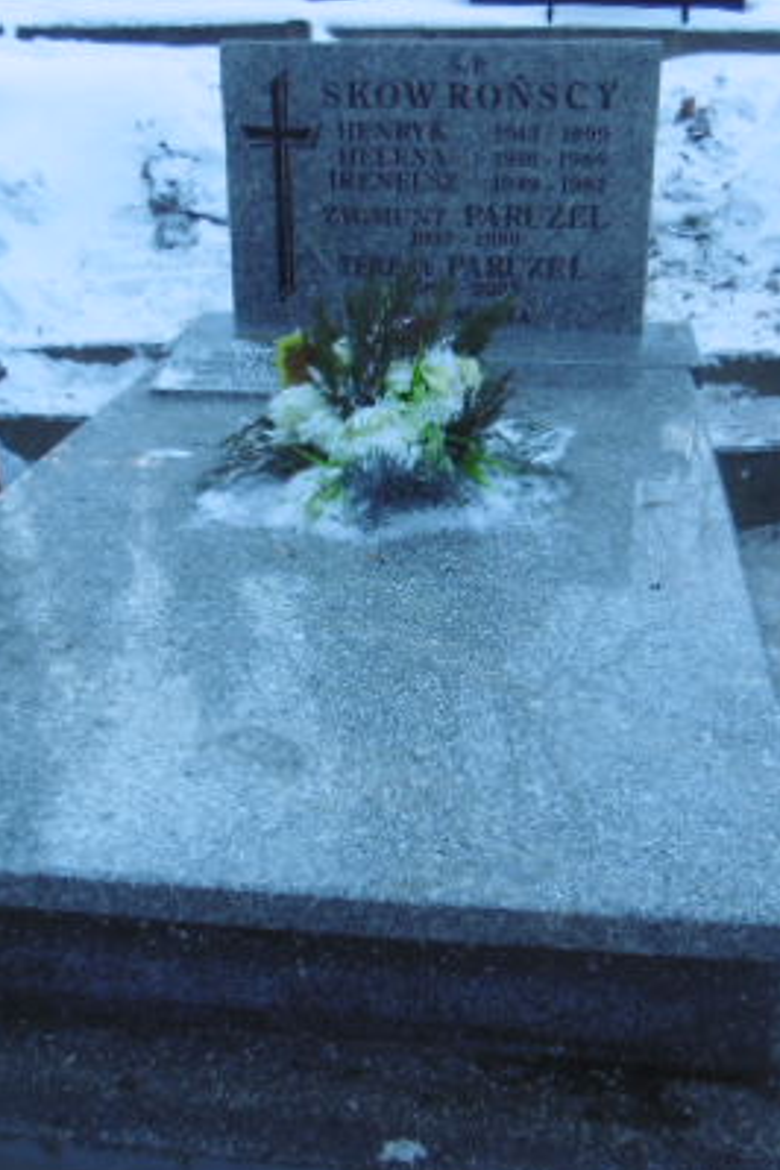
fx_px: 1300
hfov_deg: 33.4
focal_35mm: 40
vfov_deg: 48.4
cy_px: 625
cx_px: 413
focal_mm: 4.3
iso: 100
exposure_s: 1/80
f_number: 3.1
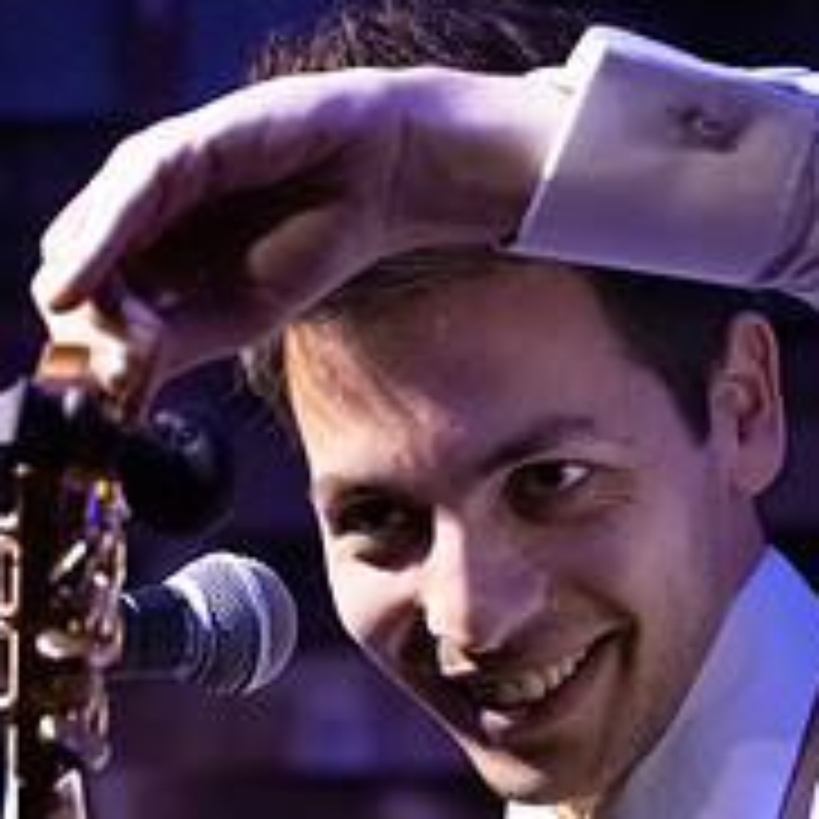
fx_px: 12902
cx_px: 585
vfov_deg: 3.6
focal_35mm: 482
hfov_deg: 3.6
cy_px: 832
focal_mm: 230
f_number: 6.3
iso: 6400
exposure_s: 1/200
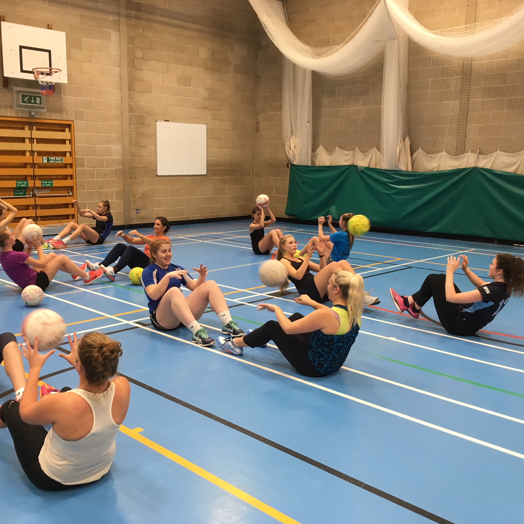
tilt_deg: -10.0
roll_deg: -0.5
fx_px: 599
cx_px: 234
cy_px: 266
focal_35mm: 35
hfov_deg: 47.1
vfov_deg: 47.2
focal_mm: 4.15
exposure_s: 1/33
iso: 50
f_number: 2.2
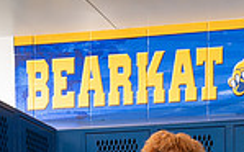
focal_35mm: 117
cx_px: 226
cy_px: 345
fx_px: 778
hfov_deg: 17.5
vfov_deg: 10.0
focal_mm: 38
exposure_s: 1/200
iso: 800
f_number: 8
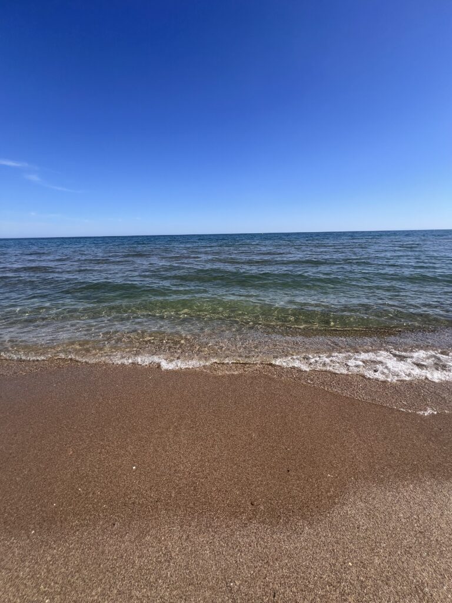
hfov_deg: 89.9
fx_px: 226
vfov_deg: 106.2
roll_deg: +2.0
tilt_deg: -14.5
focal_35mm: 13
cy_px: 302
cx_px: 226
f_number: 1.8
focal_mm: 1.57
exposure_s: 1/1845
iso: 32
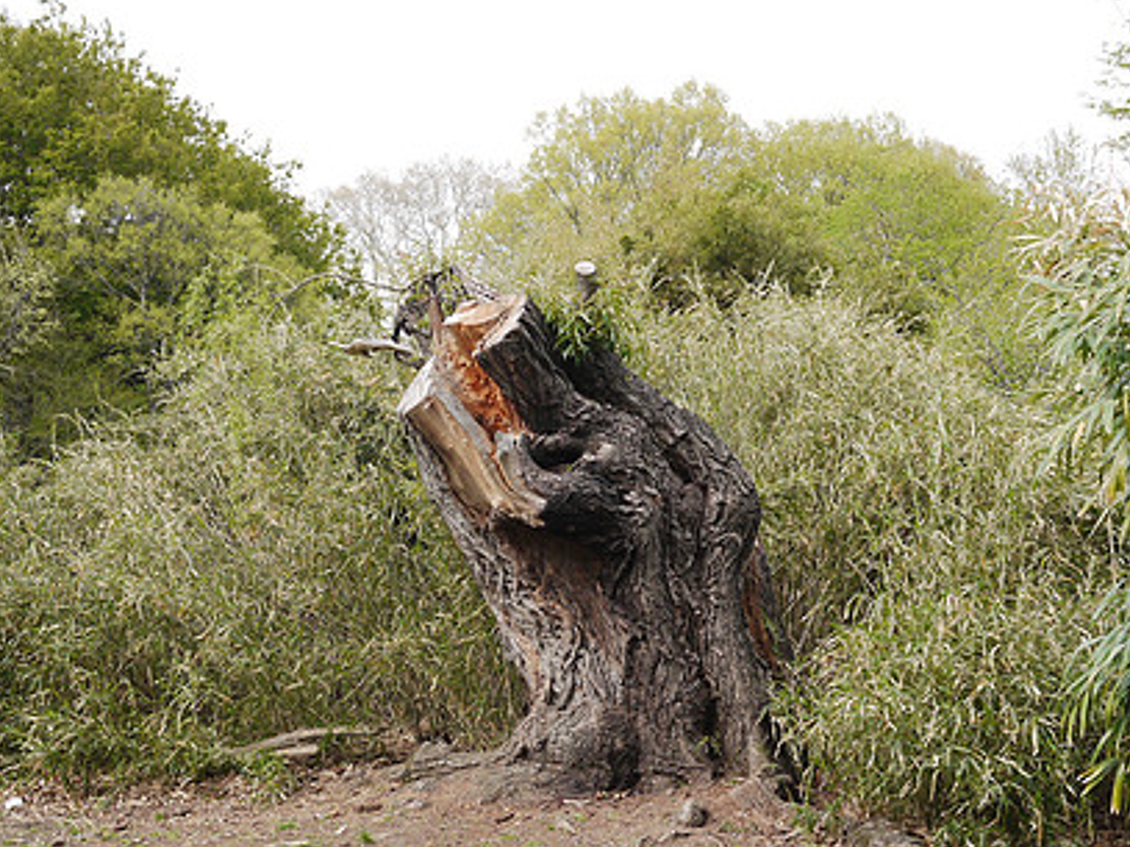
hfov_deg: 33.8
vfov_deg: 25.5
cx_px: 536
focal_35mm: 57
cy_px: 590
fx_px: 1860
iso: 250
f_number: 8
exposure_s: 1/200
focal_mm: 20
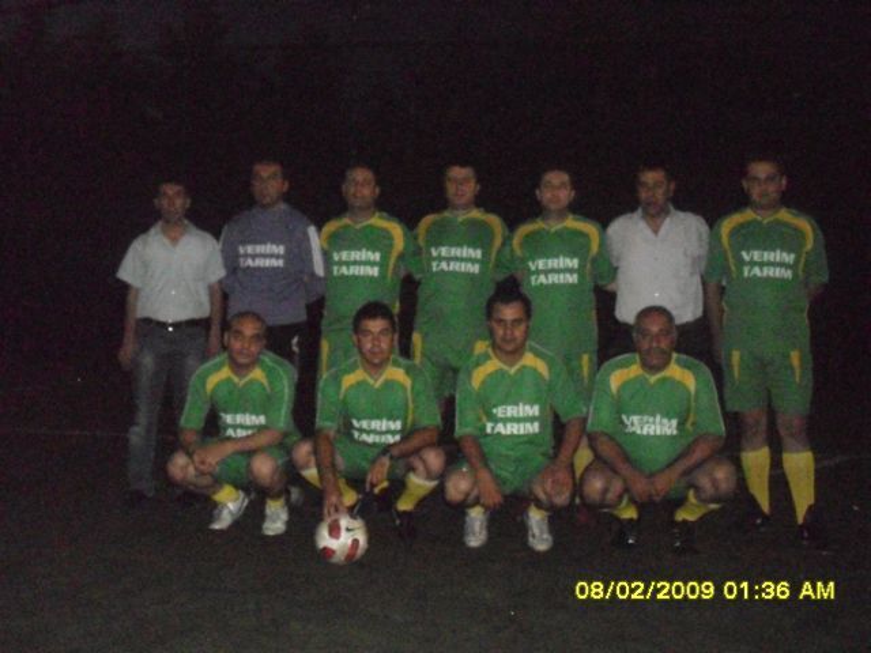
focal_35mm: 35
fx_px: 881
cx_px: 436
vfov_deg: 40.7
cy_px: 326
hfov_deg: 52.6
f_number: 8.4
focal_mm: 6.3
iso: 1600
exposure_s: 1/45
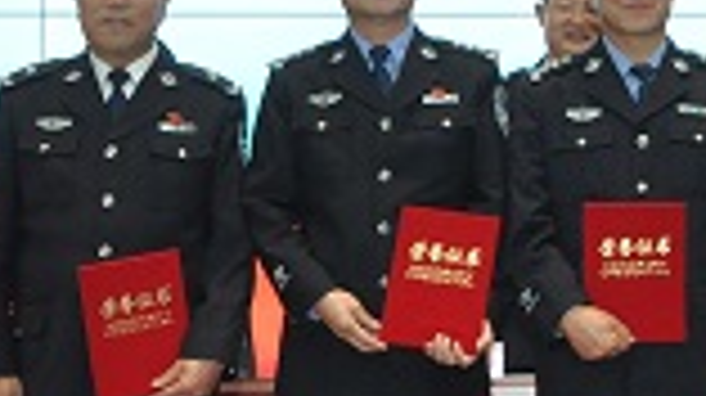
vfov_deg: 10.0
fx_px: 2245
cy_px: -50
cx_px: 881
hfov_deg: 17.0
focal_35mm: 120
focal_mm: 20
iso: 1250
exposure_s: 1/100
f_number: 6.3
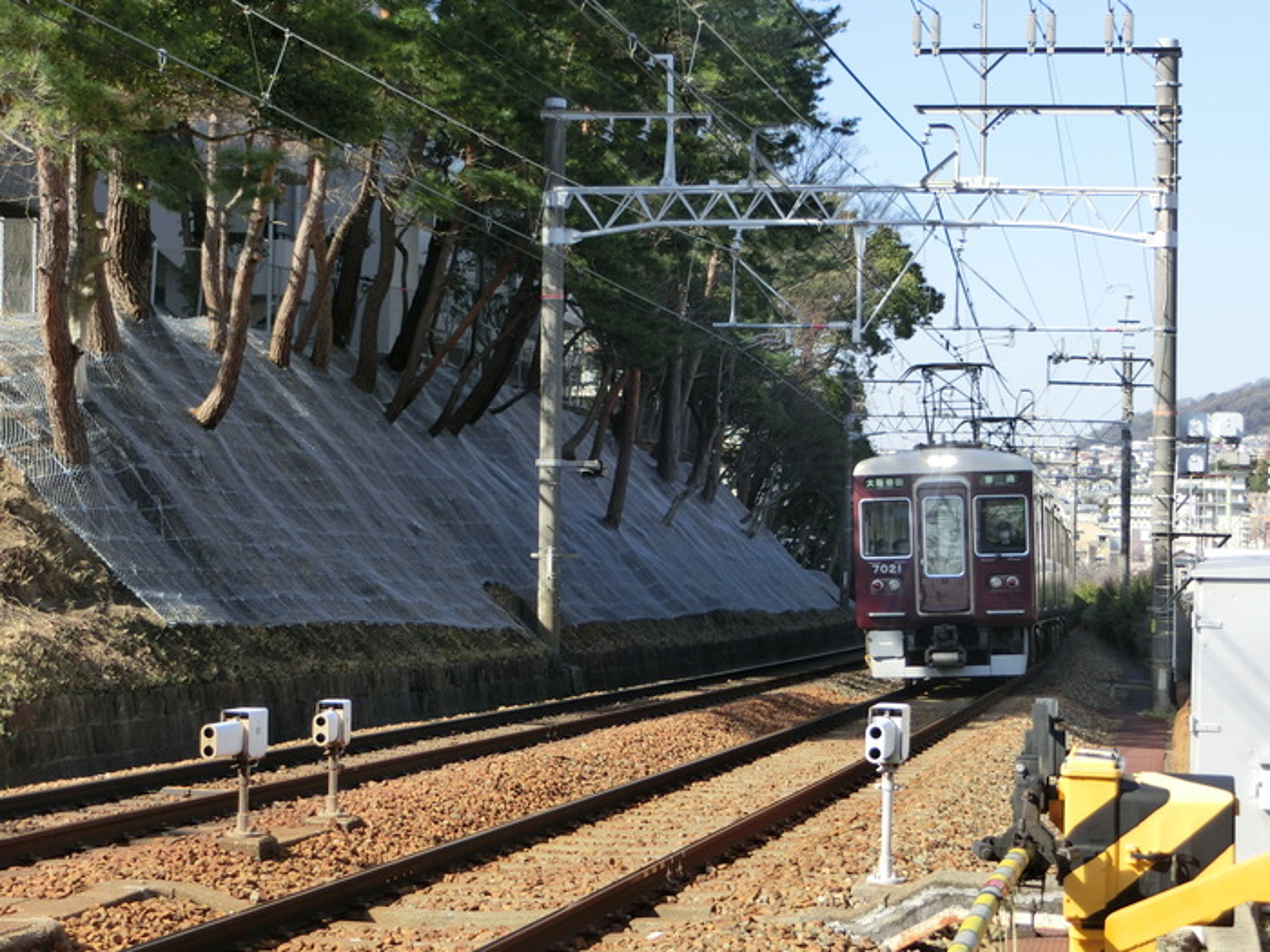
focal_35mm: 70
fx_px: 2568
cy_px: 476
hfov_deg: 27.8
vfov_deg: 21.0
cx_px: 635
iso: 80
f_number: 5.2
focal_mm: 12.4
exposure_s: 1/250
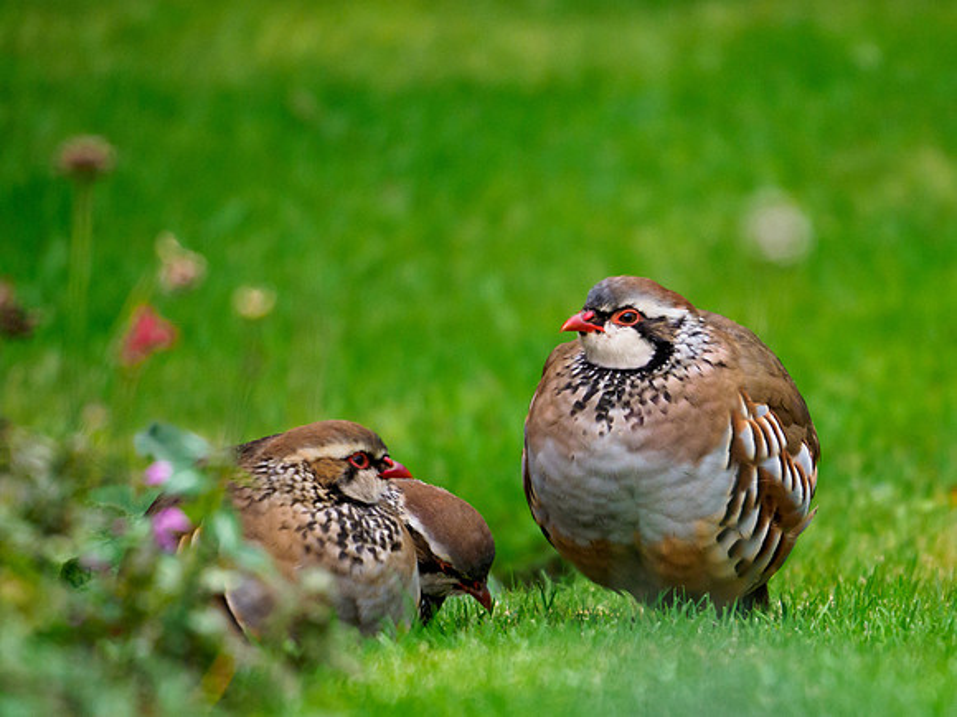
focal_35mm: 1102
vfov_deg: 1.3
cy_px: 406
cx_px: 658
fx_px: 30466
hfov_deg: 1.8
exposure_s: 1/320
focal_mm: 400
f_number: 6.3
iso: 1000
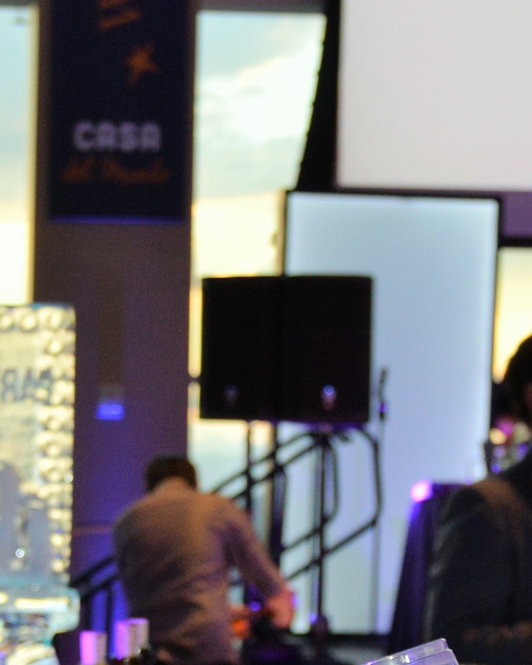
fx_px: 1771
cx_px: 571
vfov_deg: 20.4
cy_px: 702
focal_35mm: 90
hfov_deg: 16.6
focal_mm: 22
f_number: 4
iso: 400
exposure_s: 1/125
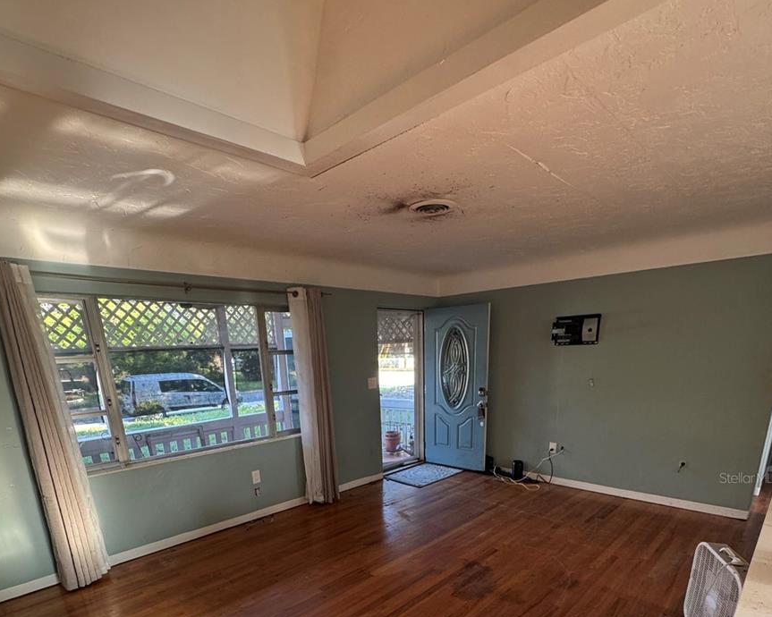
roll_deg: +2.7
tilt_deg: -16.6
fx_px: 434
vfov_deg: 65.6
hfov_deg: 83.3
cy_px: 478
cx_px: 380
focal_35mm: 19
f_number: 2.2
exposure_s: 1/99
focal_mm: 2.22
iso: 250
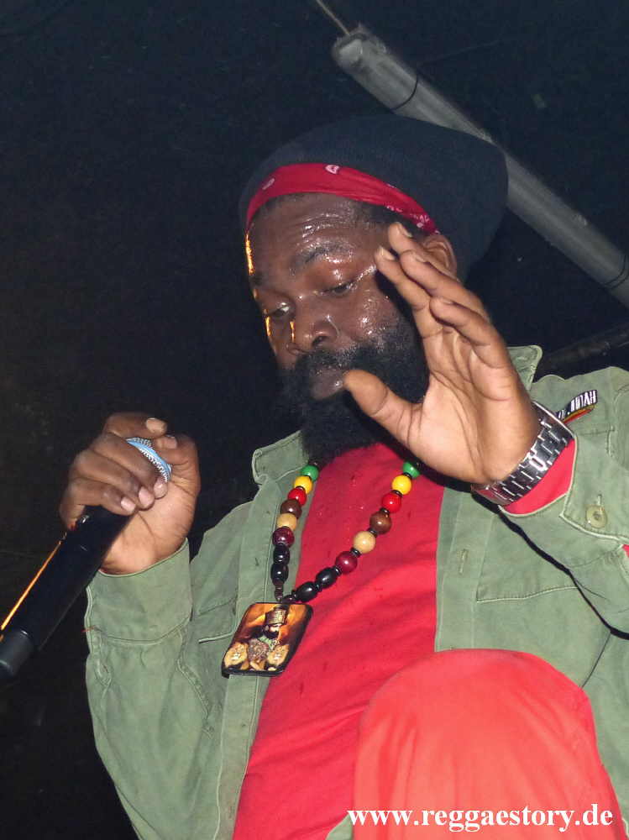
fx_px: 1018
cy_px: 420
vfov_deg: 44.8
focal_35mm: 42
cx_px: 314
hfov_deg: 34.3
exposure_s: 1/160
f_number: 2.8
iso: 400
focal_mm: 7.6
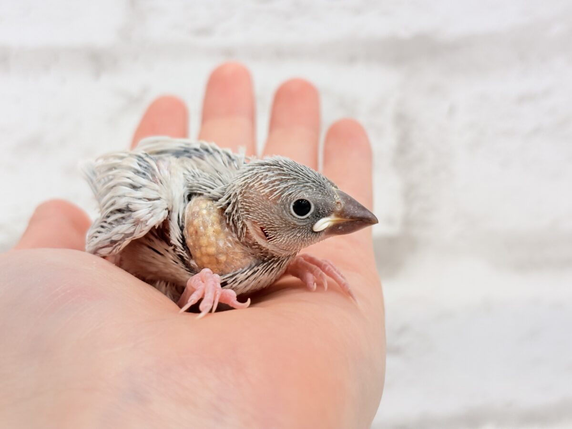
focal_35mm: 52
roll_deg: +2.6
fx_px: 859
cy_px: 214
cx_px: 286
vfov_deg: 28.0
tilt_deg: -6.1
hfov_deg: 36.8
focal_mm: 5.96
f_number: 1.6
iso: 50
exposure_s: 1/50
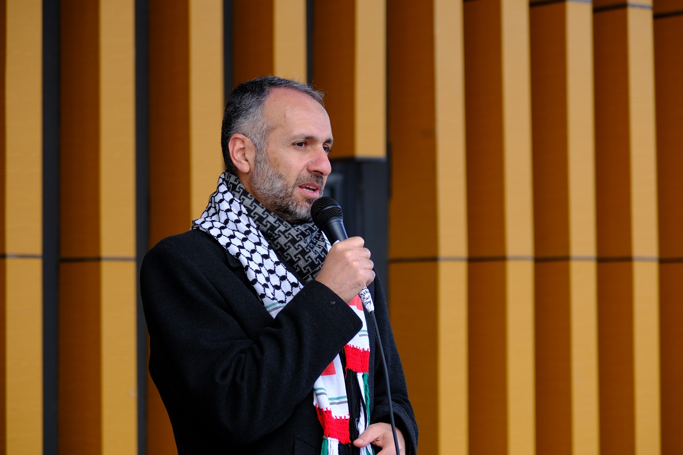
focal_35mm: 114
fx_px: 2162
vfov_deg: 12.0
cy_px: 228
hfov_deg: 18.0
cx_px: 342
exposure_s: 1/320
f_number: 4
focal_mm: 76.3
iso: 250
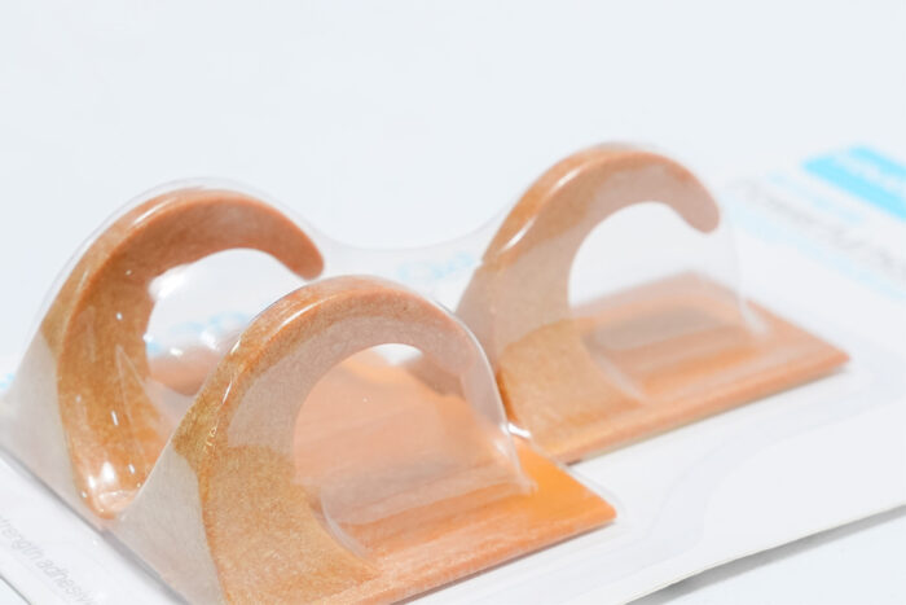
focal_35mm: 105
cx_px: 453
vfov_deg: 13.0
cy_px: 302
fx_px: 2643
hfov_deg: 19.5
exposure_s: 1/125
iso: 3200
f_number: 11
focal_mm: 70
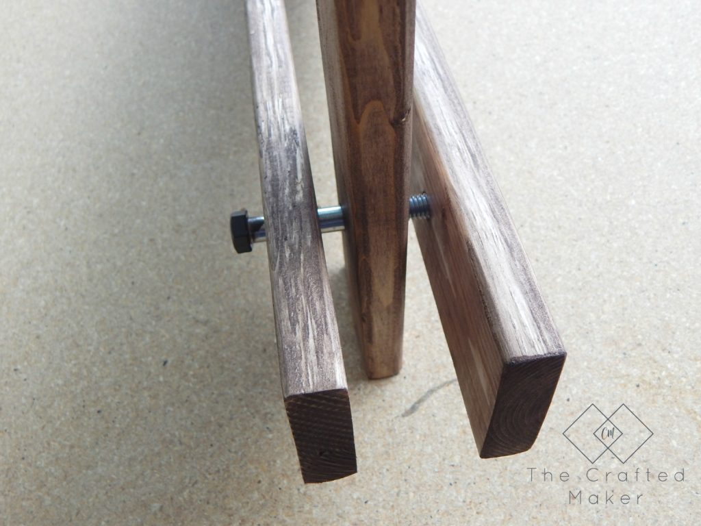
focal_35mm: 34
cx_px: 350
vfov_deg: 41.8
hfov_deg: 54.0
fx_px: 689
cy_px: 263
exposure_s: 1/30
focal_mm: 6.1
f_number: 3.3
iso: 125
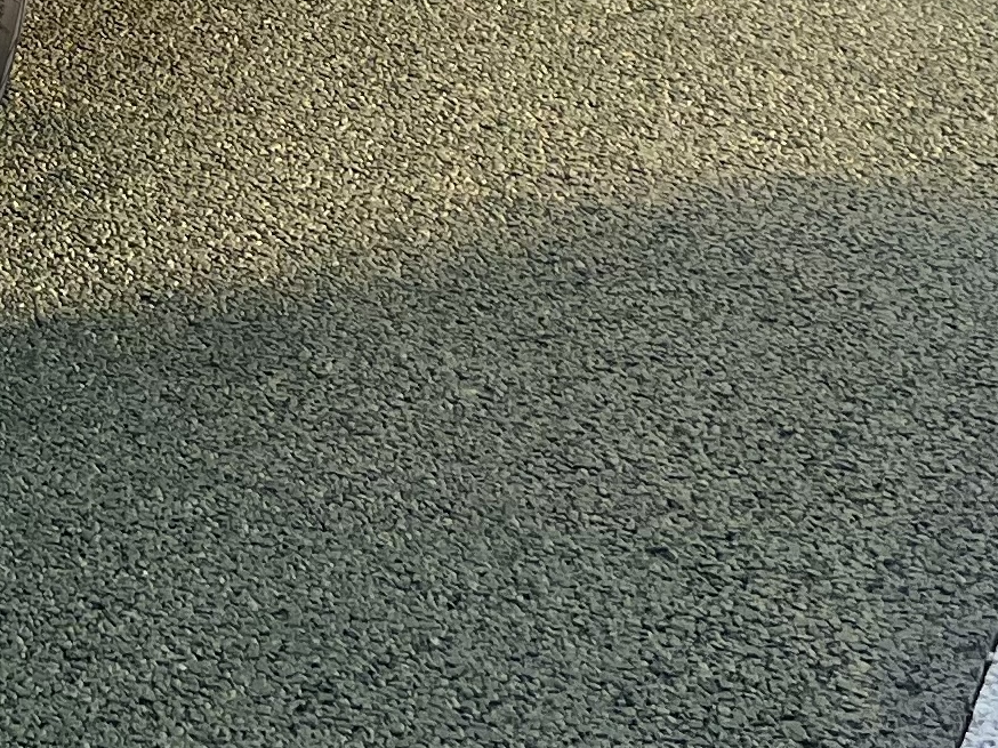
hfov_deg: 14.8
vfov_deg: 11.3
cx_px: -669
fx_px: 3459
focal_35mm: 120
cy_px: -666
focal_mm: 5.1
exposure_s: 1/2571
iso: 50
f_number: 1.6
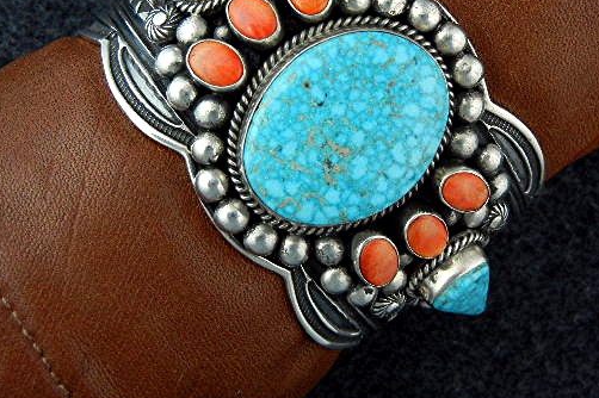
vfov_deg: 19.6
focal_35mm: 69
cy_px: 122
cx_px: 358
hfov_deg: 29.2
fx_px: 1147
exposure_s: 1/24.6
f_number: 3.9
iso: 400
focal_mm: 9.3
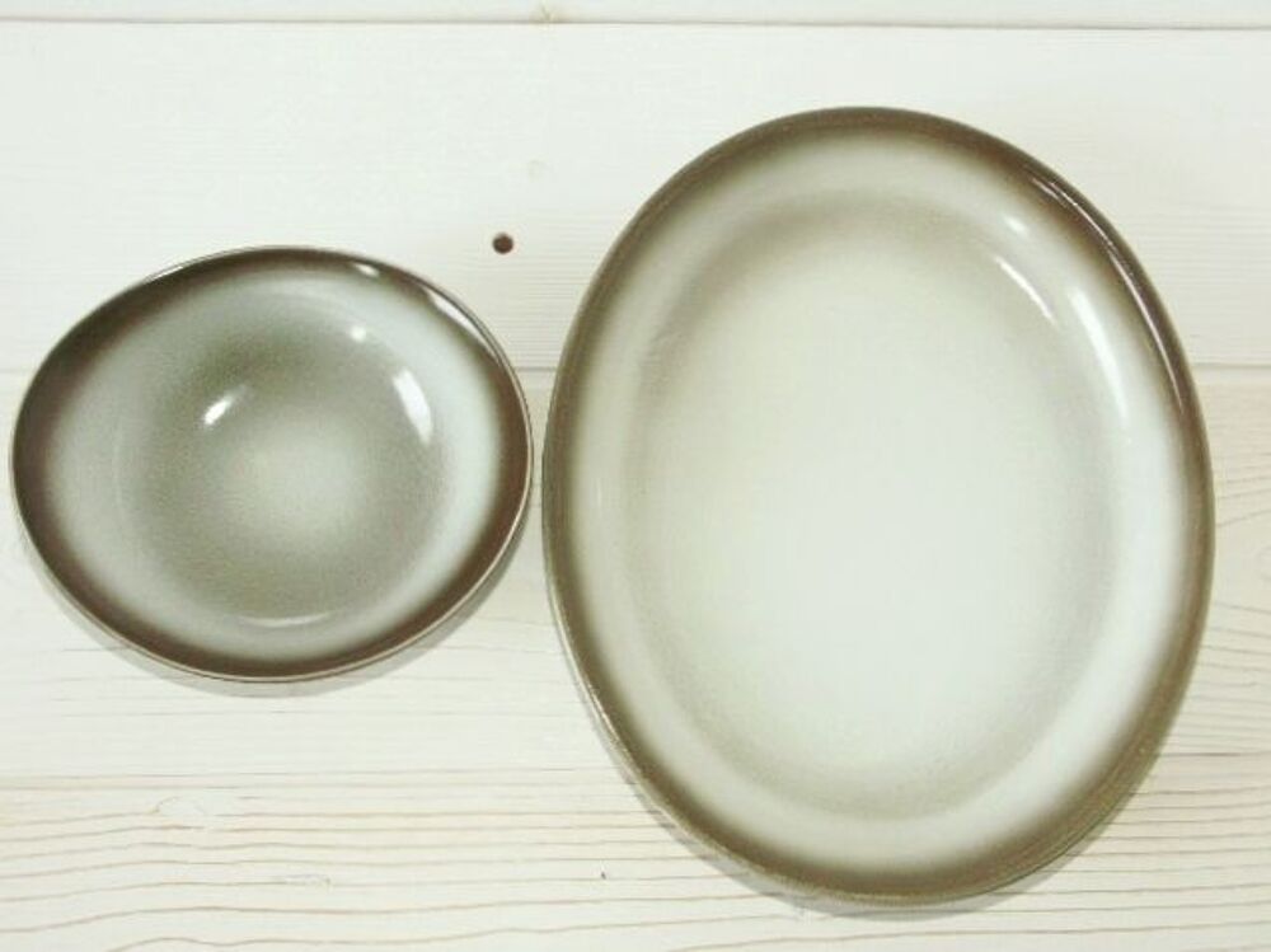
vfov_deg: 40.7
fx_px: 1284
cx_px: 636
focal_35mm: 35
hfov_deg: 52.6
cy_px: 476
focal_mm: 9.17
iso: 200
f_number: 5.6
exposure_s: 1/50
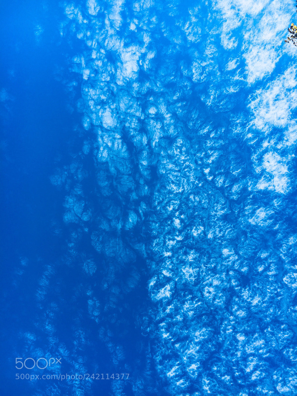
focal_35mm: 29
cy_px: 198
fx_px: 332
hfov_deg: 48.2
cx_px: 148
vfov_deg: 61.7
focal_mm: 4.15
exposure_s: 1/1040
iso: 25
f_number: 2.2
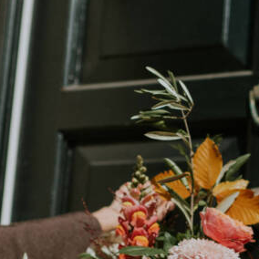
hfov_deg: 14.4
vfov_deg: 14.2
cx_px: 186
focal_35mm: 121
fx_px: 1024
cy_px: 246
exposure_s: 1/8000
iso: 100
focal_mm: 35
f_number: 2
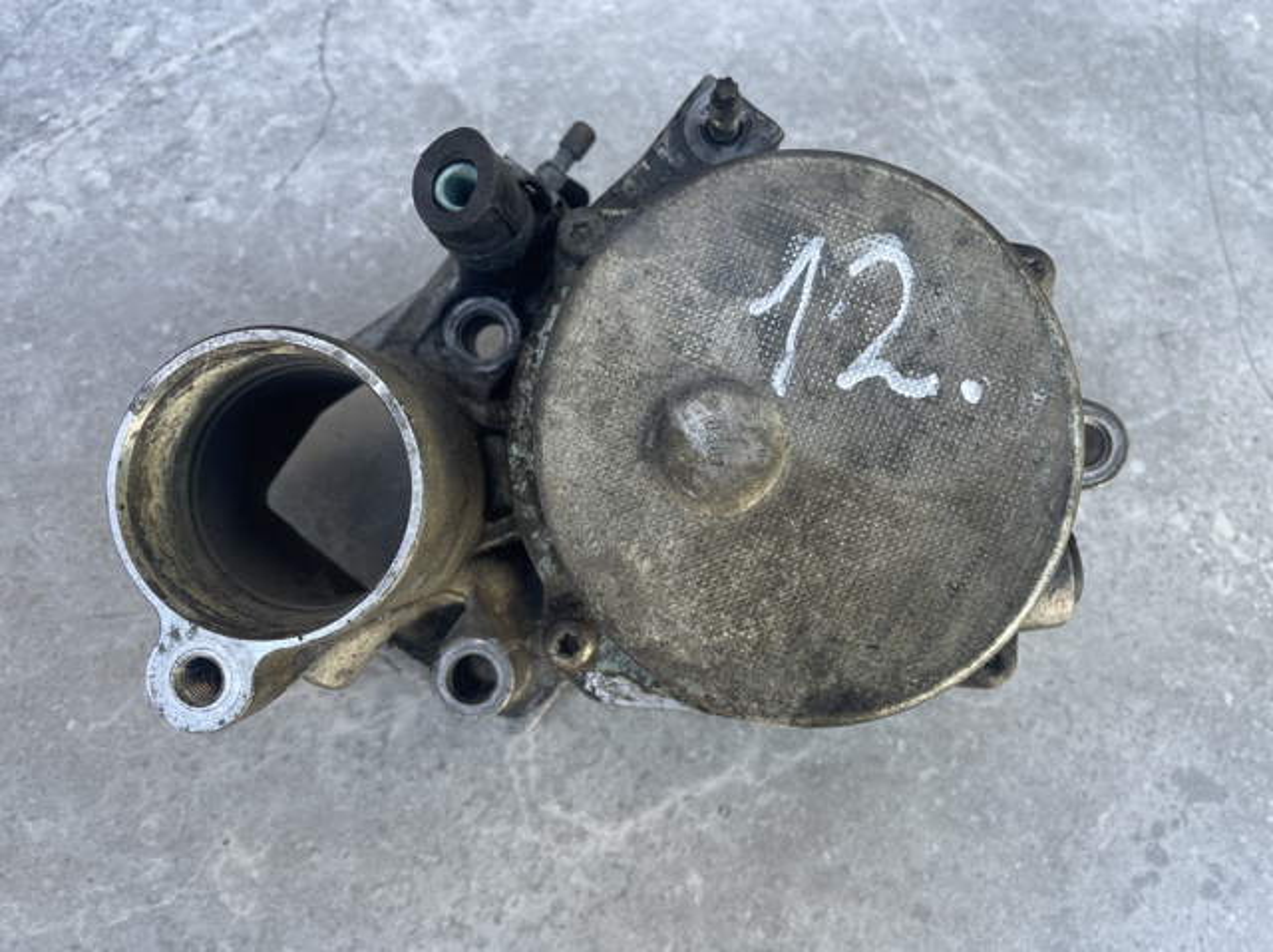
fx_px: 955
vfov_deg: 53.0
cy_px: 476
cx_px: 636
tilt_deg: -67.9
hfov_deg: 67.3
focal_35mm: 26
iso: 50
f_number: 1.6
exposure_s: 1/121
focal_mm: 4.2
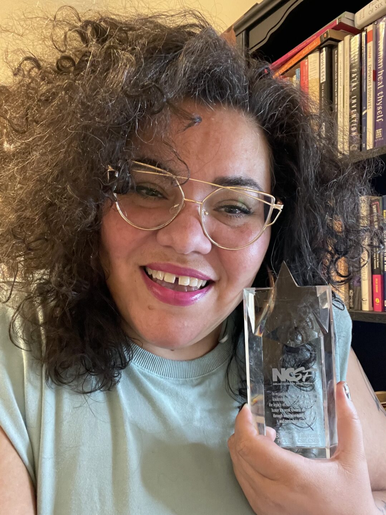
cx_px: 193
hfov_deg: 46.8
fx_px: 446
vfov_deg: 60.0
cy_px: 258
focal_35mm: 30
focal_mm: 2.71
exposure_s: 1/30
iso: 640
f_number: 2.2
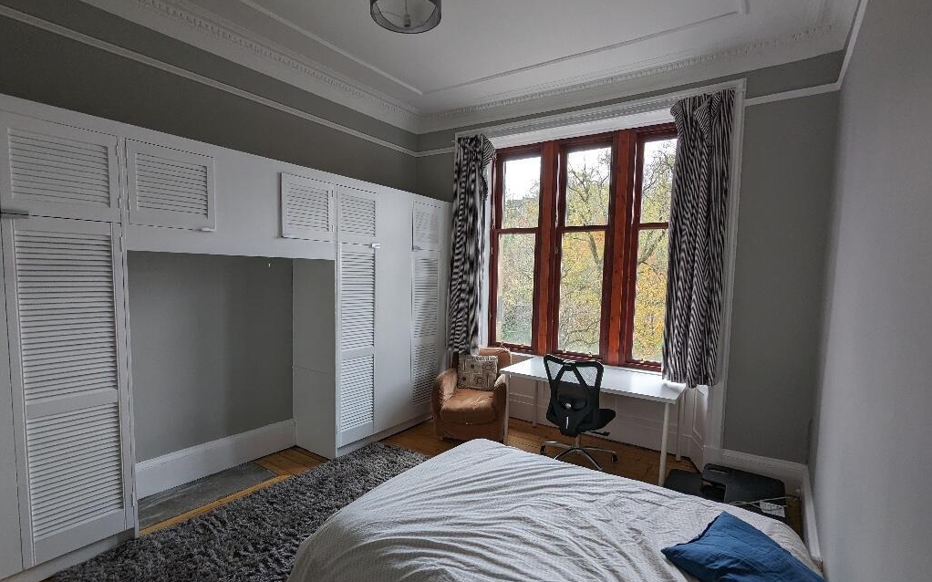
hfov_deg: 94.4
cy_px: 310
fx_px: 432
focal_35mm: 17
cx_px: 466
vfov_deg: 67.9
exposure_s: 1/100
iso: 80
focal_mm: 2.35
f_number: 2.2
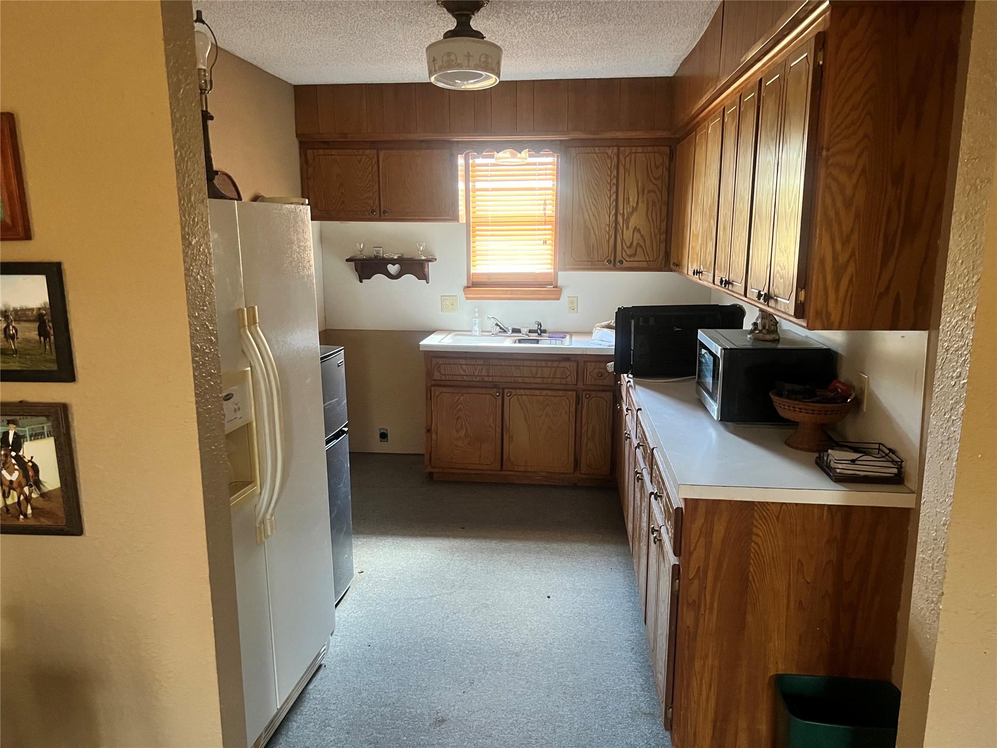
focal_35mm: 26
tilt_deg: -10.9
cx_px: 498
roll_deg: -0.8
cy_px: 374
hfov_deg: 67.3
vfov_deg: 53.1
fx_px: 749
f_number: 1.5
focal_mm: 5.7
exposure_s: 1/40
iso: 500
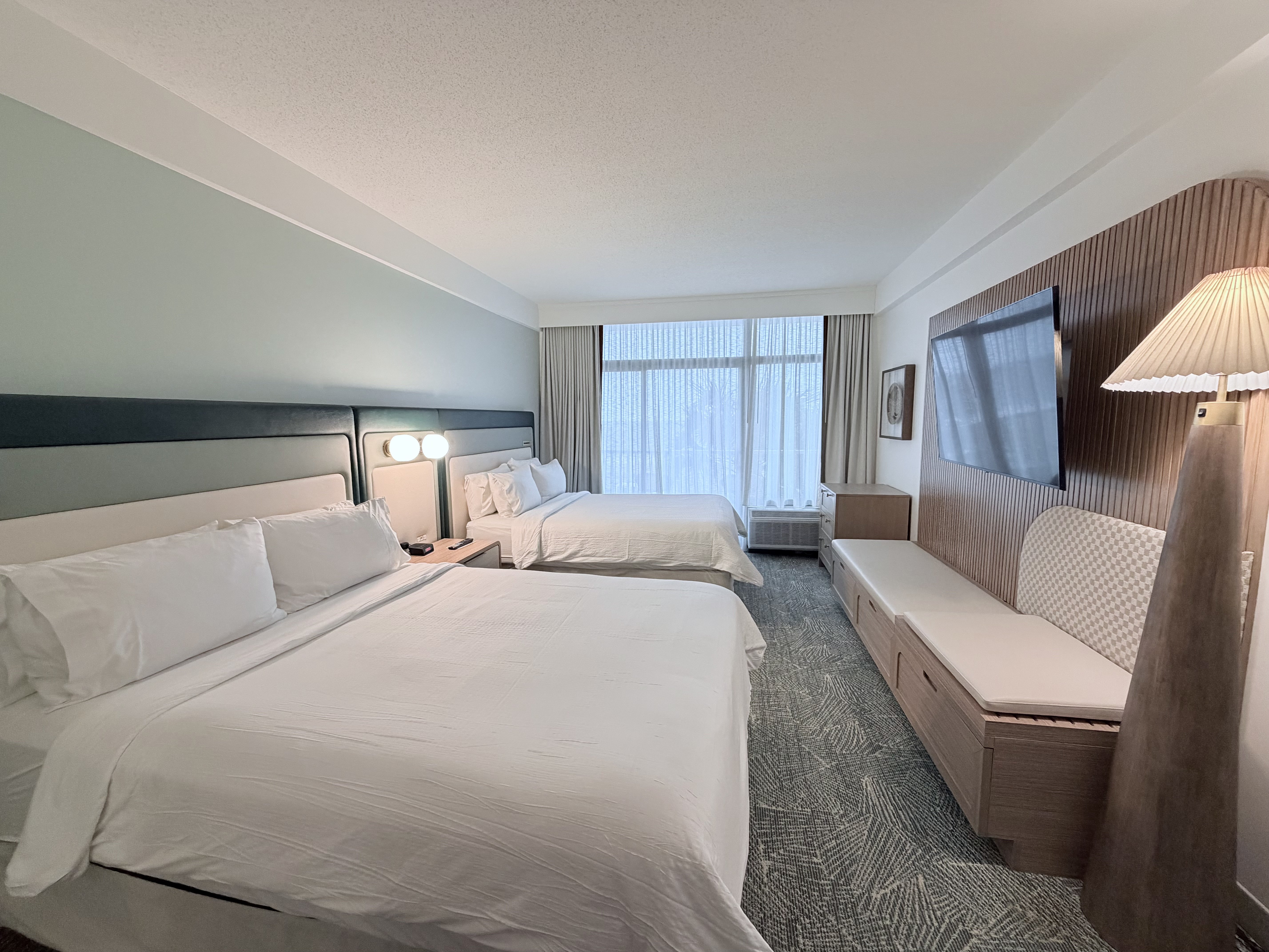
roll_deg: +0.7
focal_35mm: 14
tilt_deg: -6.0
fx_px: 513
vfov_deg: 85.7
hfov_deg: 102.1
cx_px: 634
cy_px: 476
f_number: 2.2
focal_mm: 2.22
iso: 320
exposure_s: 1/120
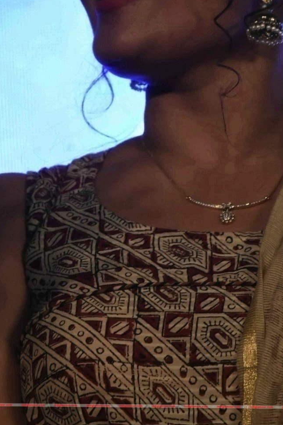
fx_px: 5015
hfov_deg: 3.2
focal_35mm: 425
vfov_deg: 4.8
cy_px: 100
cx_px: 130
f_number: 5.6
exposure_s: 1/320
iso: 3200
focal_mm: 140
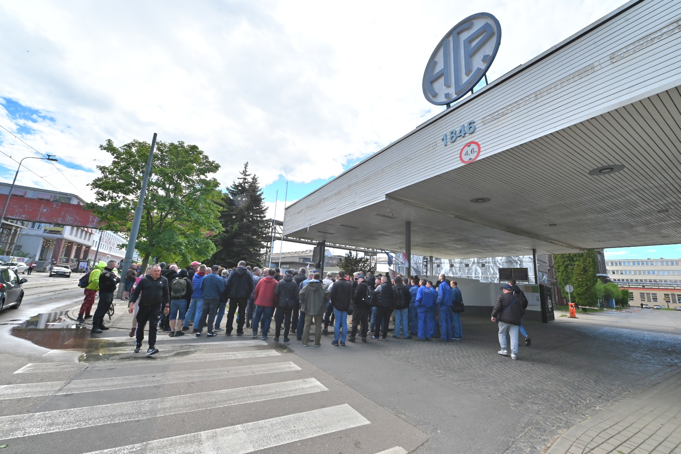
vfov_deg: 81.2
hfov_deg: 104.3
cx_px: 340
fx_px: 265
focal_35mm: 14
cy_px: 227
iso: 100
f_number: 9
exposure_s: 1/161
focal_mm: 14
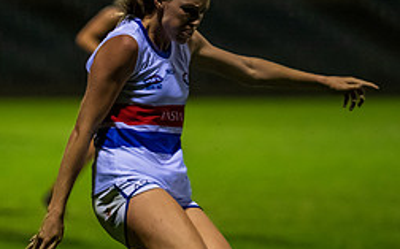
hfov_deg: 4.2
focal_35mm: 505
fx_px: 5500
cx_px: 66
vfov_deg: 2.6
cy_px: 191
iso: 3200
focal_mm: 200
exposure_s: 1/800
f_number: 2.8
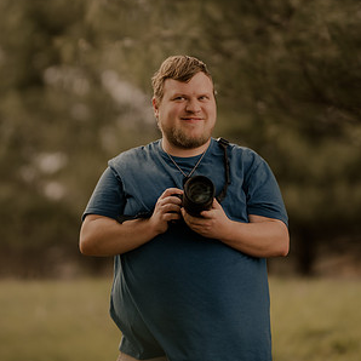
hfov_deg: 10.7
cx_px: 180
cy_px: 138
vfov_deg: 10.7
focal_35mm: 163
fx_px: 1923
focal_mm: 85
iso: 125
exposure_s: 1/1600
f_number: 1.4
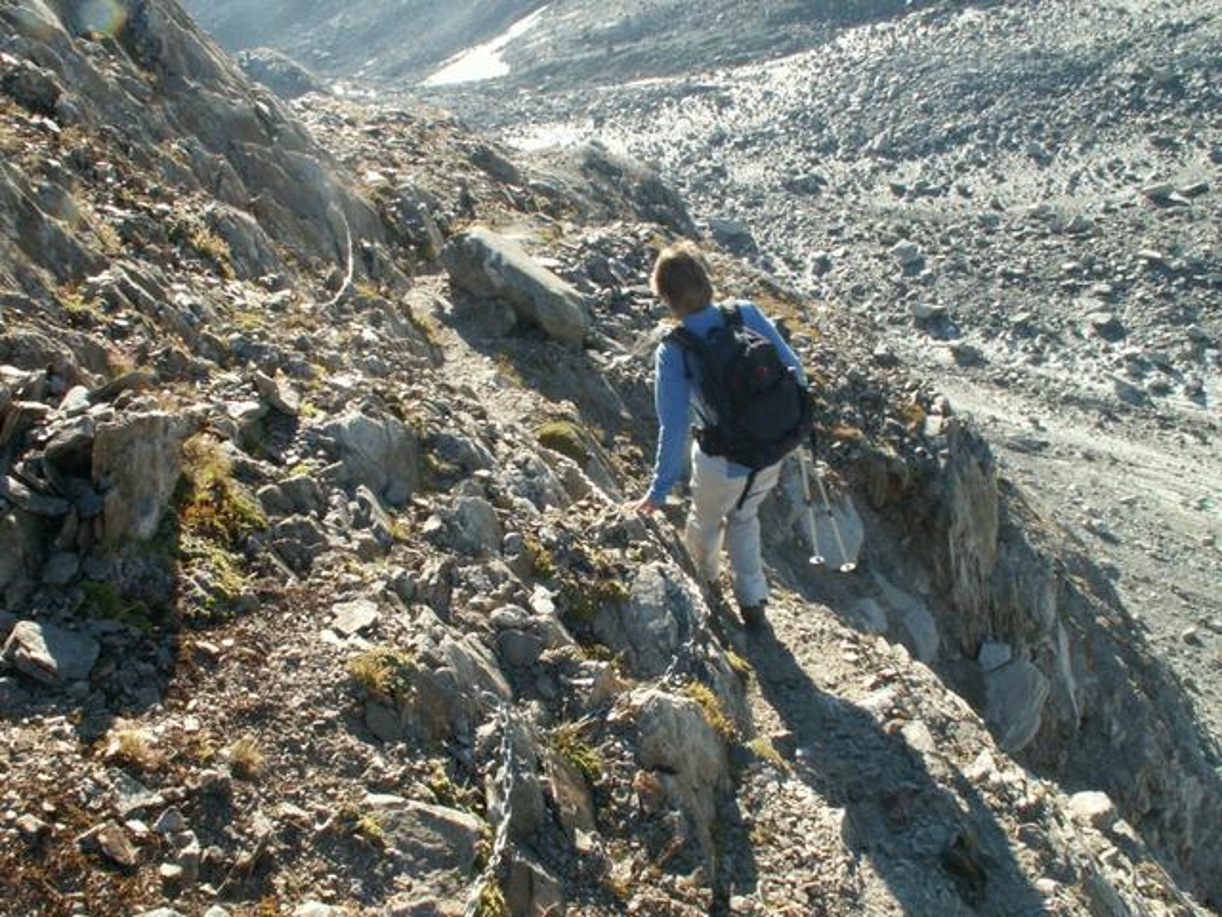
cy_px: 458
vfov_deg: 40.7
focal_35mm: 35
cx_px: 611
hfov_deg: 52.6
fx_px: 1236
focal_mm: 5.86
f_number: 8
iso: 50
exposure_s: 1/50
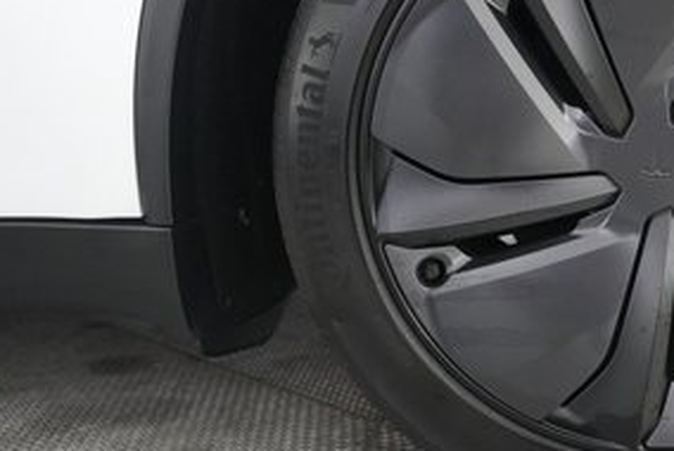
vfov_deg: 25.0
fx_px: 1012
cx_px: 653
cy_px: 166
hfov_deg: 34.0
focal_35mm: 54
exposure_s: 1/160
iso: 6400
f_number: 2.8
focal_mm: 24
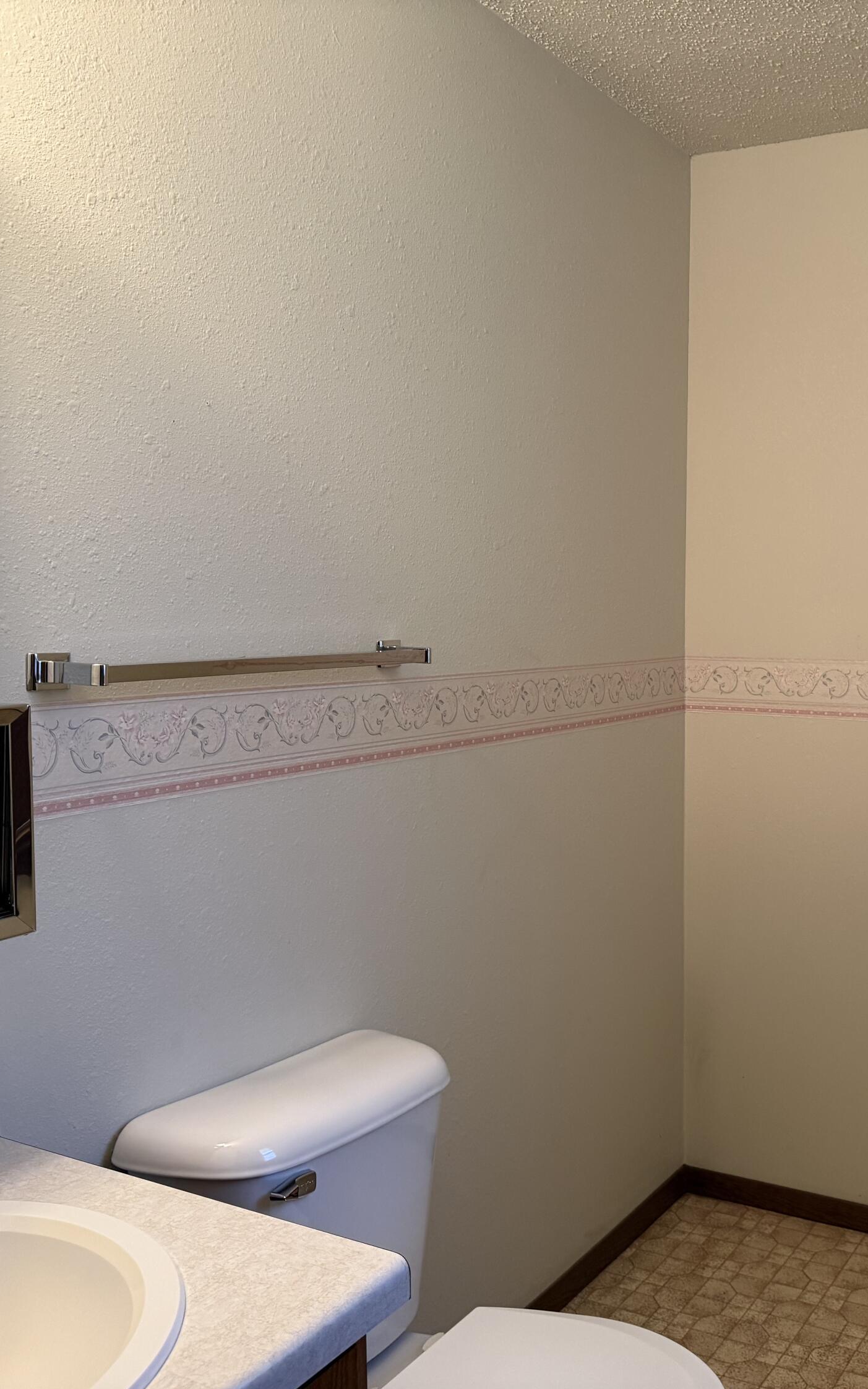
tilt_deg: -3.1
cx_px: 641
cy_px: 695
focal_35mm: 34
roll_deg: -0.6
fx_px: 1287
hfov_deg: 36.5
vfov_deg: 56.7
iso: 320
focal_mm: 6.76
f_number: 1.78
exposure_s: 1/60
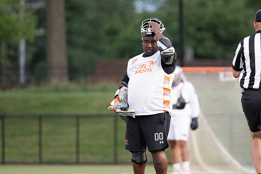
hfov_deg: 3.6
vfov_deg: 2.4
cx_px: 158
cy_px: 69
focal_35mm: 566
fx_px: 4108
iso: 9000
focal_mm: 400
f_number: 4.5
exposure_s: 1/800
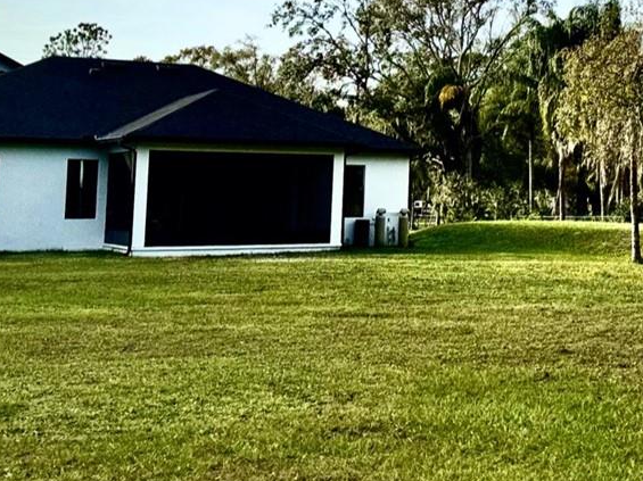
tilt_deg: +5.8
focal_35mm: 68
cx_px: 626
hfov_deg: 27.1
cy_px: 67
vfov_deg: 21.2
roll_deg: -0.6
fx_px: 1262
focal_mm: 6.76
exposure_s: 1/10417
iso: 80
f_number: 1.78
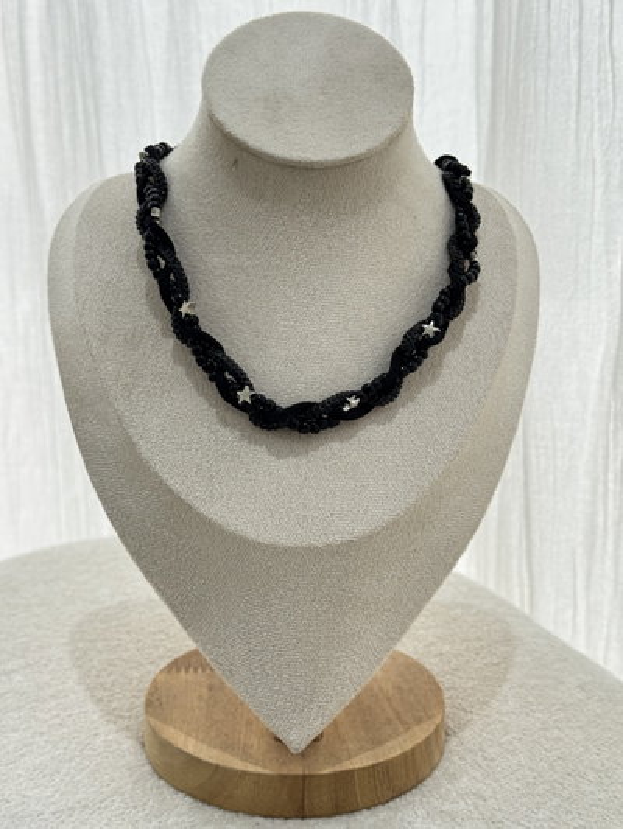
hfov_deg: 30.3
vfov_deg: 39.6
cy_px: 414
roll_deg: +0.7
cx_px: 312
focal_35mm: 48
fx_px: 1151
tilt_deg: -15.3
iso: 64
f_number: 1.78
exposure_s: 1/50
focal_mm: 6.76
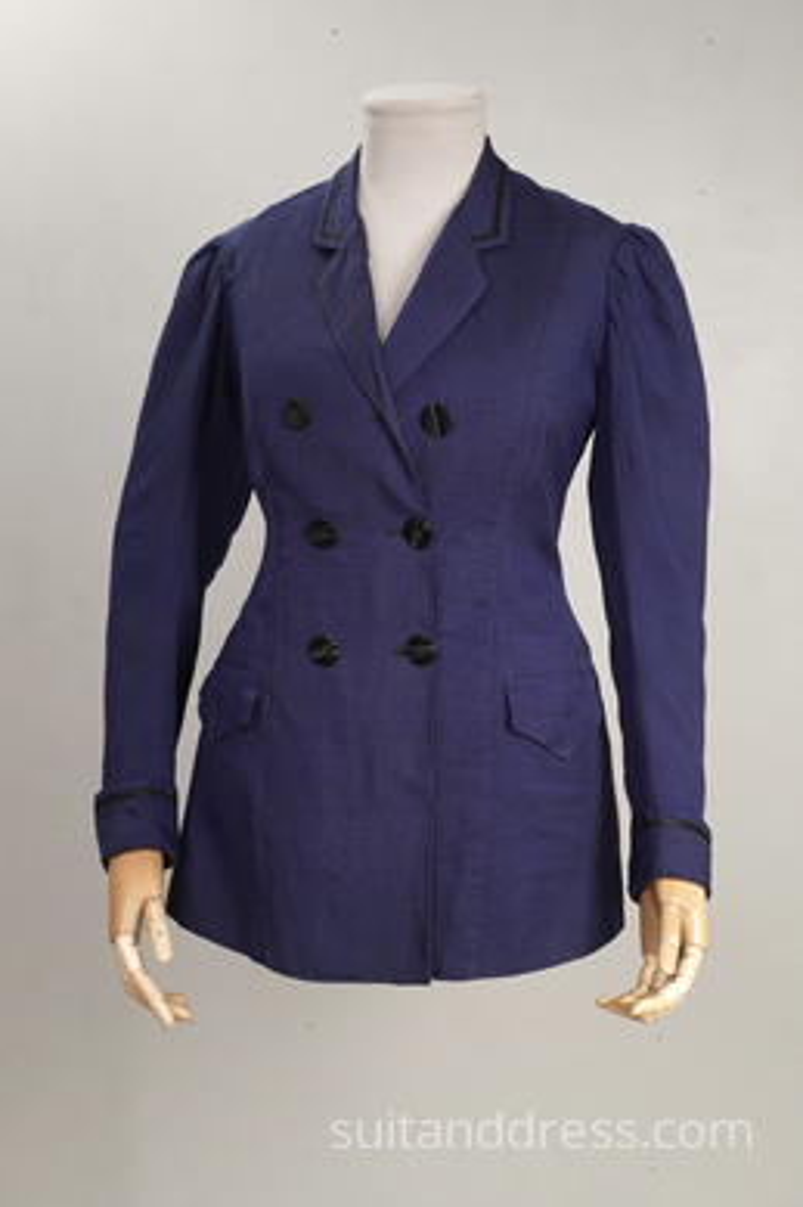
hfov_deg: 28.1
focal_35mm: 48
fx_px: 1607
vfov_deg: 41.1
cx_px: 402
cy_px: 604
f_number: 8
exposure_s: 1/15
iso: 320
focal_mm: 32
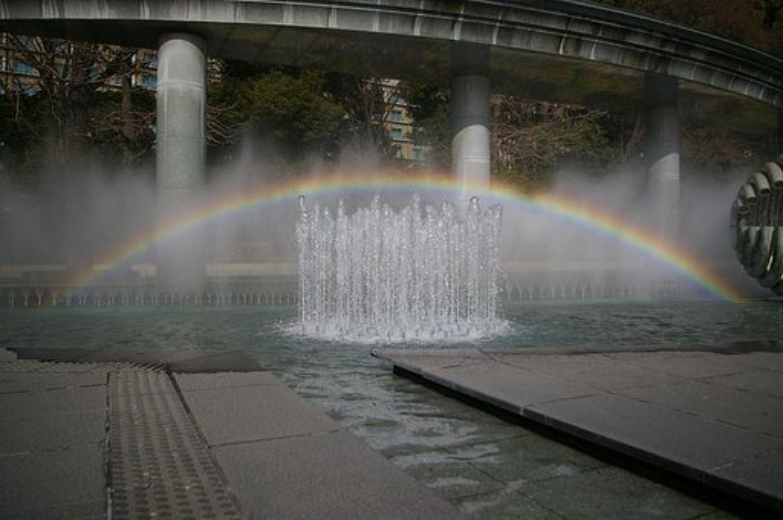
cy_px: 260
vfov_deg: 47.8
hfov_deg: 67.4
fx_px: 586
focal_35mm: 27
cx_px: 392
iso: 200
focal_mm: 18
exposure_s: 1/1250
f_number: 3.5
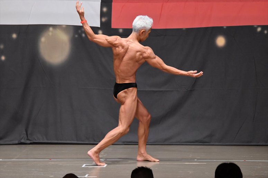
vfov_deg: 5.7
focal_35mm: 240
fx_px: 1786
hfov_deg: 8.6
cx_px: 134
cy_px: 89
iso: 6400
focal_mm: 160
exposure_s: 1/400
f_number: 5.6
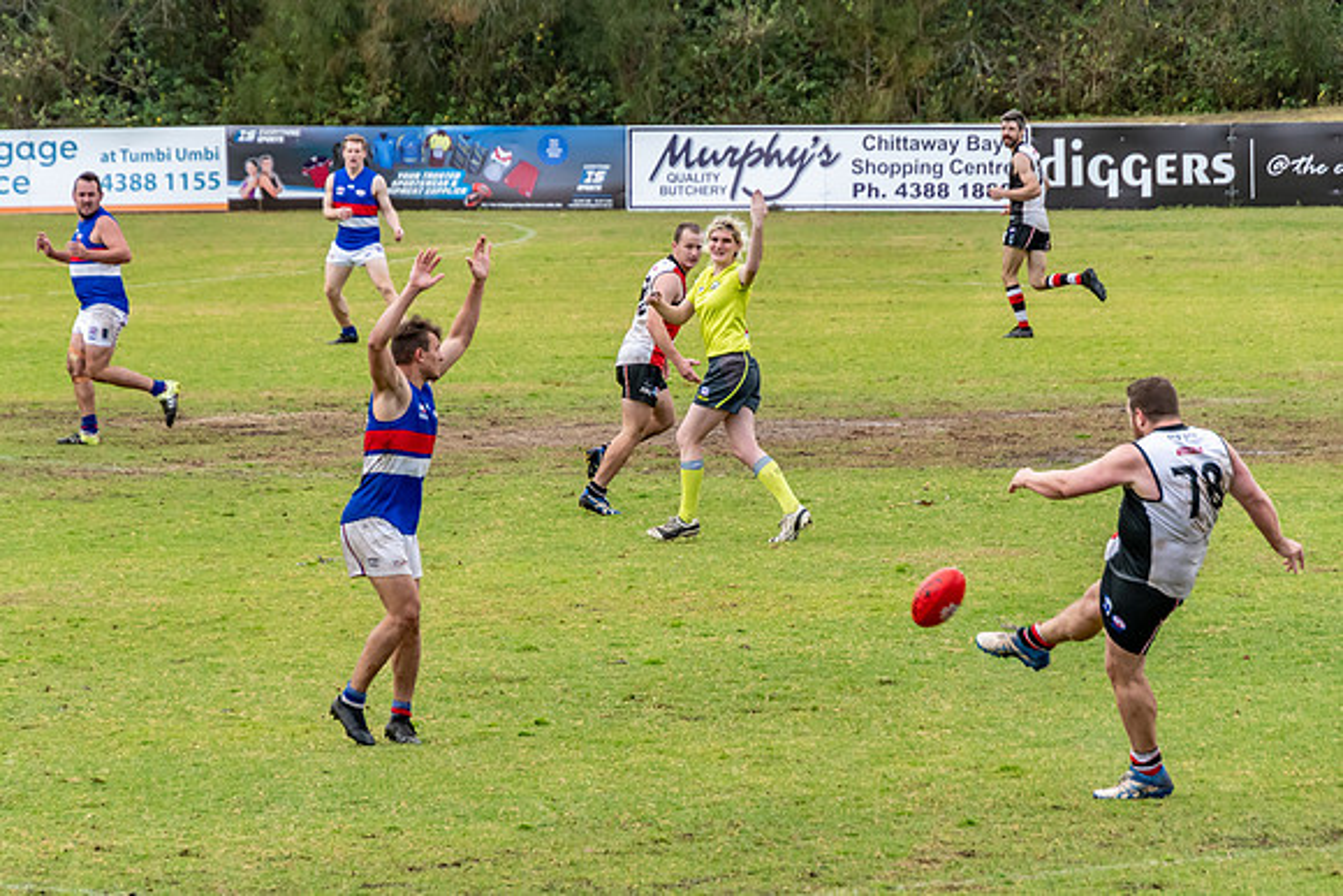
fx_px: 12082
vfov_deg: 4.2
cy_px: 524
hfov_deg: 6.4
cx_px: 634
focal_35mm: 324
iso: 800
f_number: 6.3
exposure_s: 1/1600
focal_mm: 185
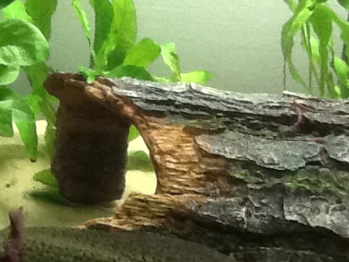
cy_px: 189
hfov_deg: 25.6
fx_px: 736
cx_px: 15
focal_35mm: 73
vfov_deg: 20.1
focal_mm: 2.03
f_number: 2.4
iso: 160
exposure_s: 1/33
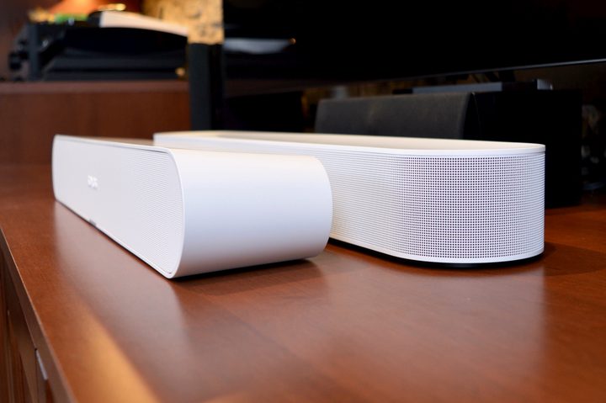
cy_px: 202
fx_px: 530
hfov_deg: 59.5
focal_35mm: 32
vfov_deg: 41.7
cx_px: 303
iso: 400
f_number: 3.8
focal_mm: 21
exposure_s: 1/40
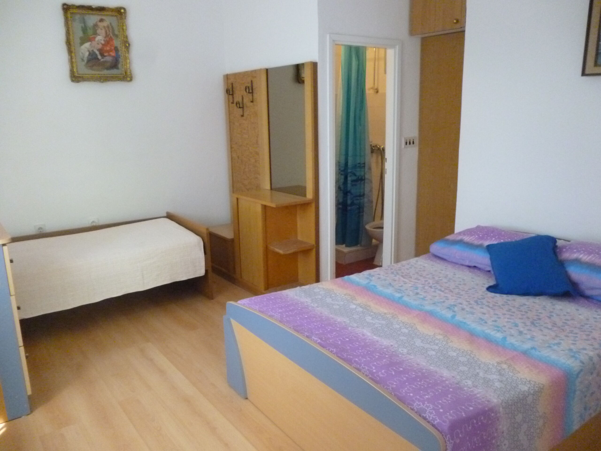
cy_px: 226
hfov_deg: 63.4
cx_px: 300
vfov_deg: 49.7
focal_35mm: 28
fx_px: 486
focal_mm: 5
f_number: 3.1
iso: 800
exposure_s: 1/125
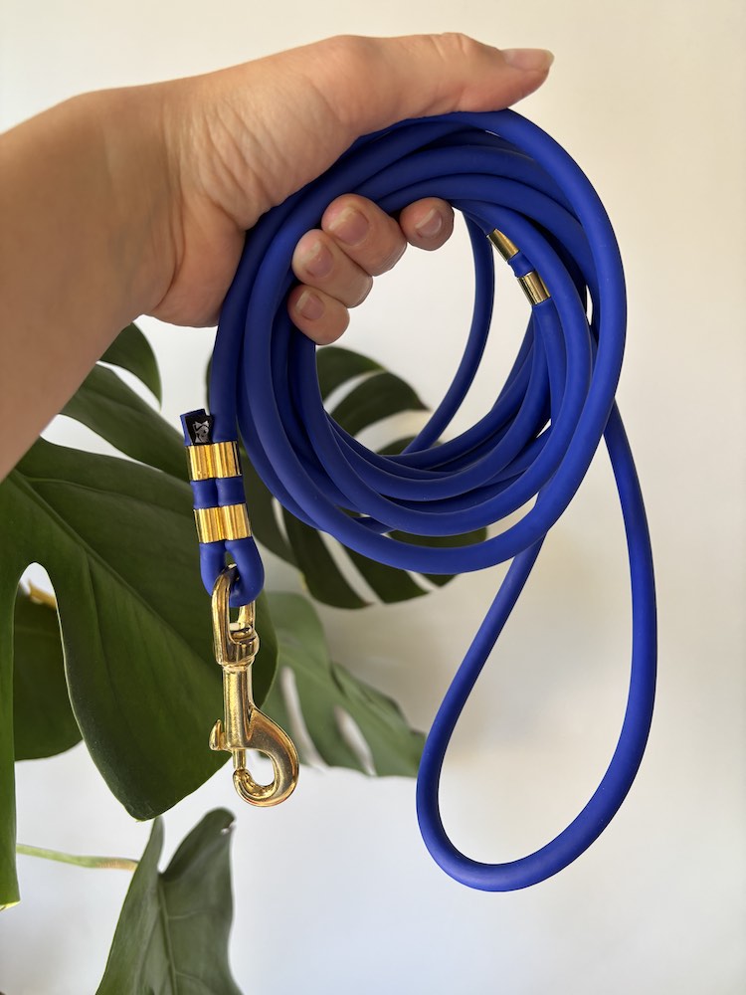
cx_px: 373
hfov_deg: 53.1
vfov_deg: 67.3
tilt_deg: -9.3
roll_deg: +2.0
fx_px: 747
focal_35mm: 26
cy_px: 498
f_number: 1.6
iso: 125
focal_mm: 5.96
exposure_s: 1/85
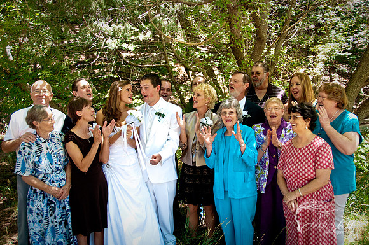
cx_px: 184
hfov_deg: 57.3
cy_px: 122
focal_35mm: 33
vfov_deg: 39.9
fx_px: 338
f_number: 3.8
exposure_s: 1/100
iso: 400
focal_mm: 22
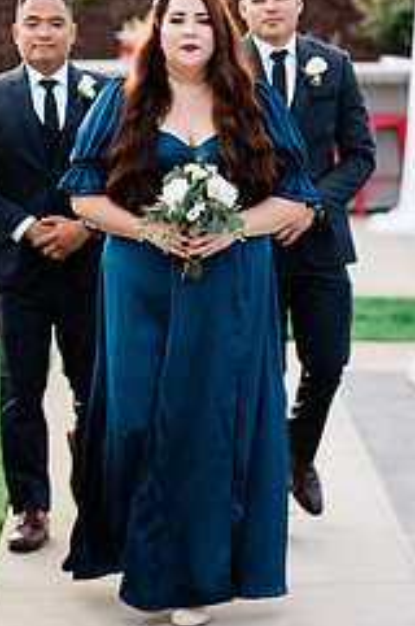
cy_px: 192
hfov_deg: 8.6
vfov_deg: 12.9
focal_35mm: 159
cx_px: 163
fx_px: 2757
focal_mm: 85
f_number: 2.2
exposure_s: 1/640
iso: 160
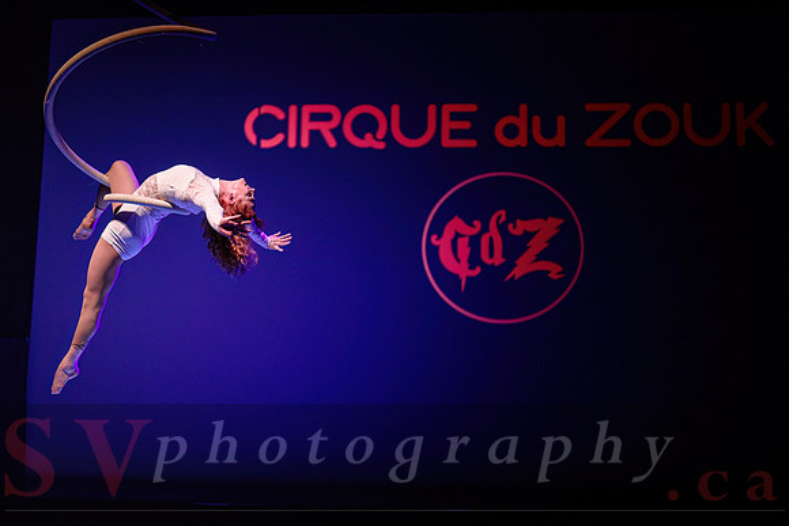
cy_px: 298
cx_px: 338
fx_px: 1259
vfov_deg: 23.6
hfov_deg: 34.7
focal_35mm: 57
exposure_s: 1/400
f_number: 1.2
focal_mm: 50
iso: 1600
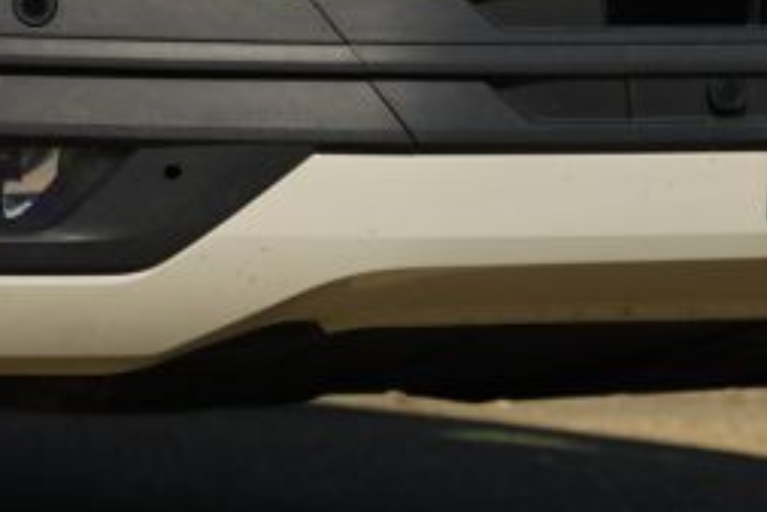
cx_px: -224
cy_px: -606
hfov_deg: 5.0
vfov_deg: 3.3
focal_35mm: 407
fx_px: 8679
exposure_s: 1/500
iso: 100
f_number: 5
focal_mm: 64.5
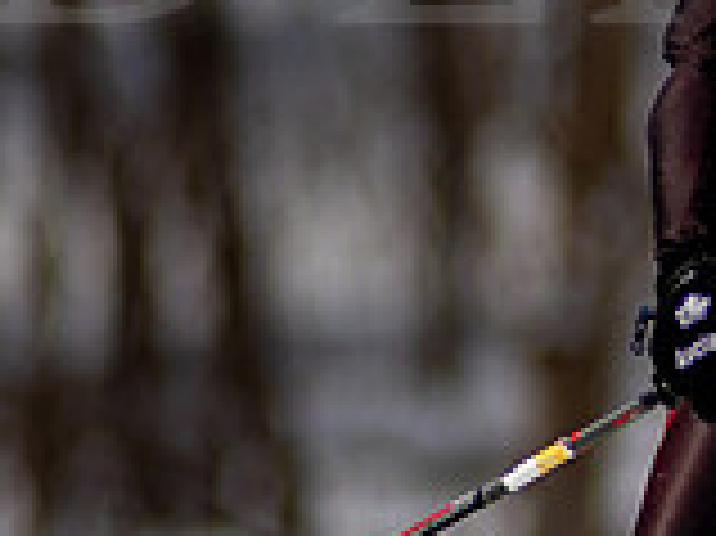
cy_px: 182
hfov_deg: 1.1
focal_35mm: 1727
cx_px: 1243
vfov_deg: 0.9
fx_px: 35694
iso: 100
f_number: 2.8
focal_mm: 300
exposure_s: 1/6400
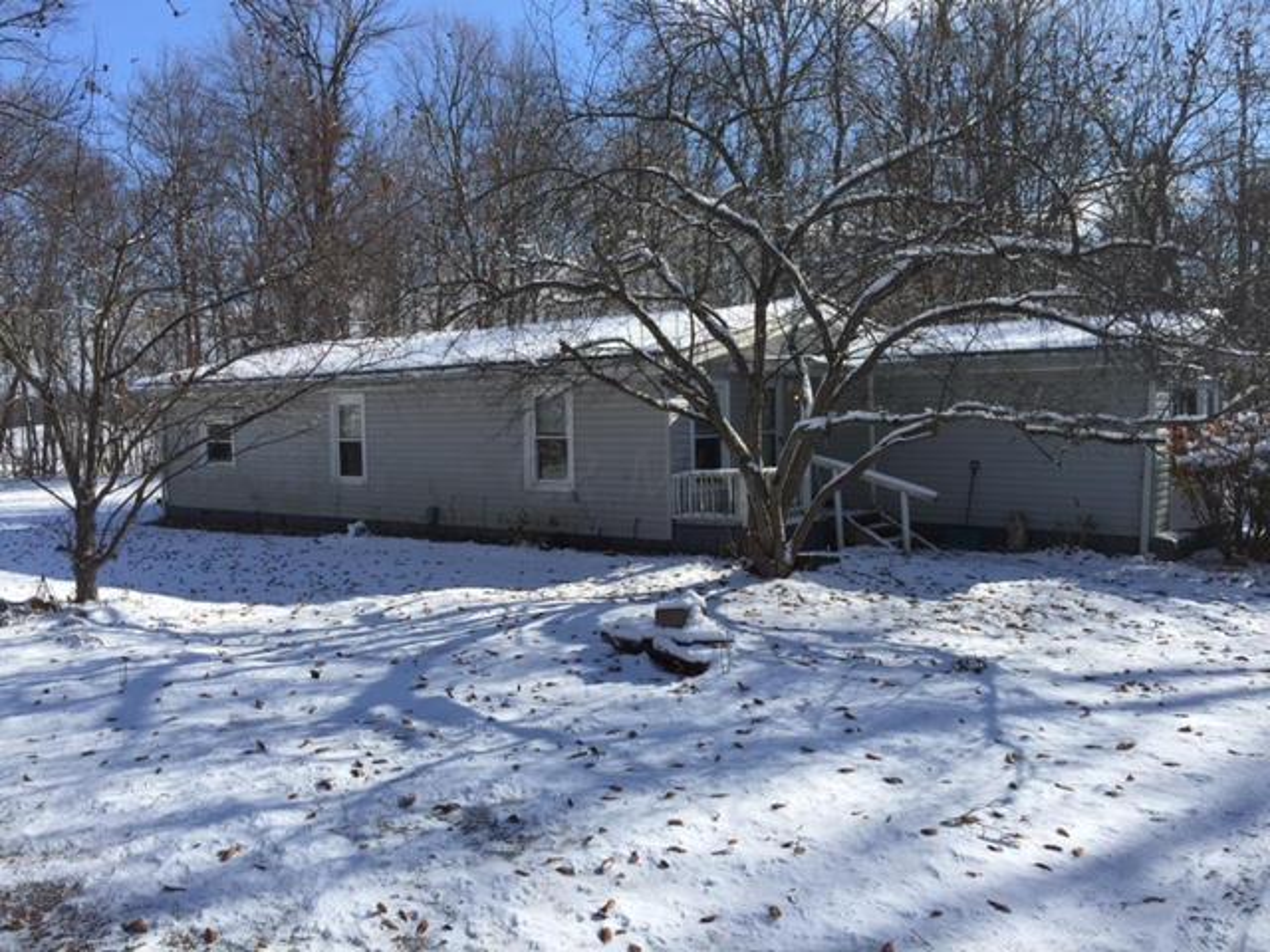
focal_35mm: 29
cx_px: 635
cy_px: 476
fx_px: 1064
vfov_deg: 48.2
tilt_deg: -3.9
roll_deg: +0.9
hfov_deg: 61.7
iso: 32
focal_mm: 4.15
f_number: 2.2
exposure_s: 1/2326
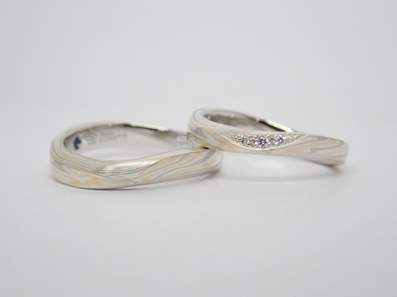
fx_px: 883
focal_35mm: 77
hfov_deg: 25.3
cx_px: 198
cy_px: 148
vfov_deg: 19.1
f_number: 4.1
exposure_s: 1/100
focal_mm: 13.65
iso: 200
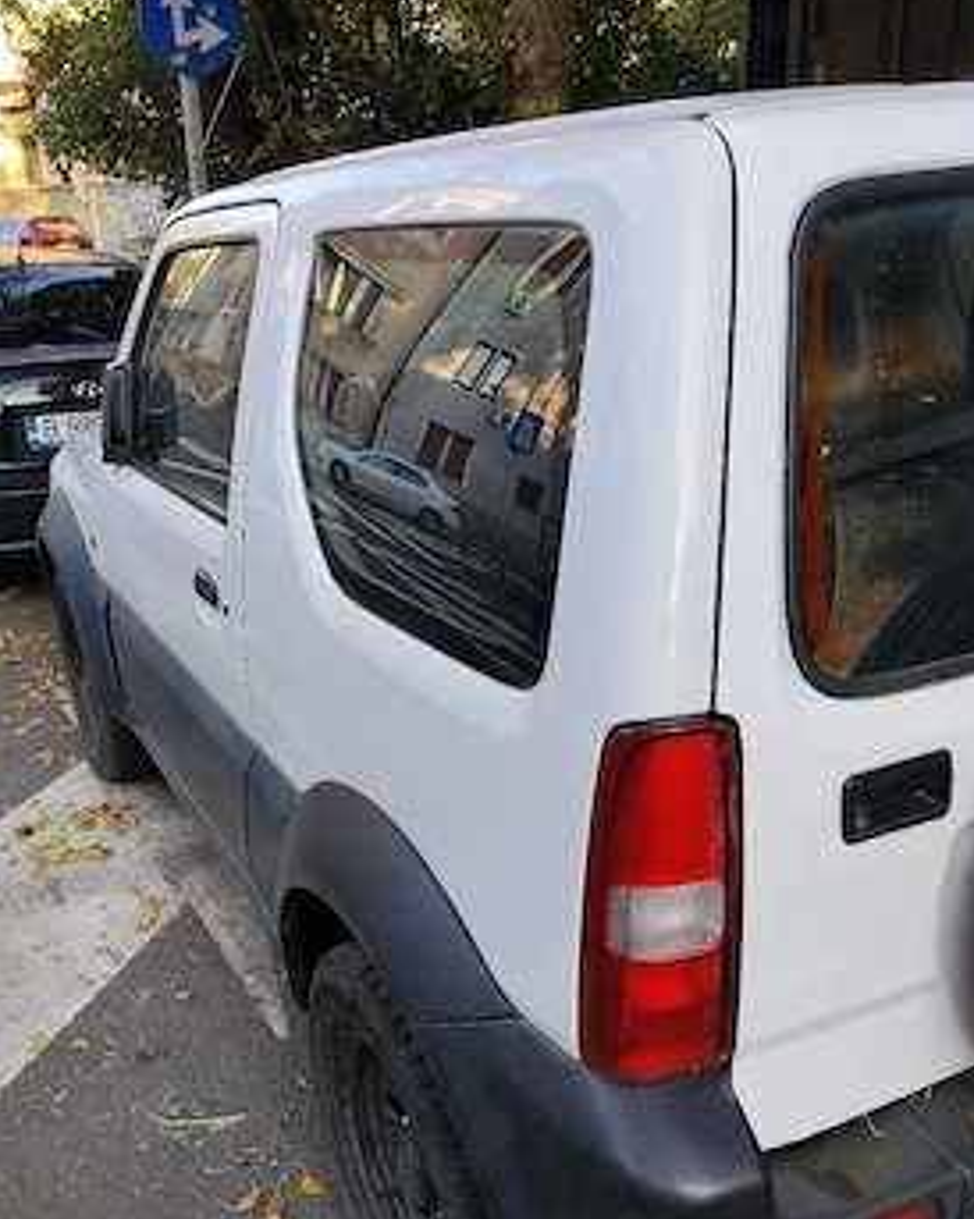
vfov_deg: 54.1
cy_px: 686
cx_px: 469
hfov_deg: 44.5
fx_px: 1190
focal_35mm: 33
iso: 50
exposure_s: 1/175
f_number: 1.8
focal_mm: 4.22
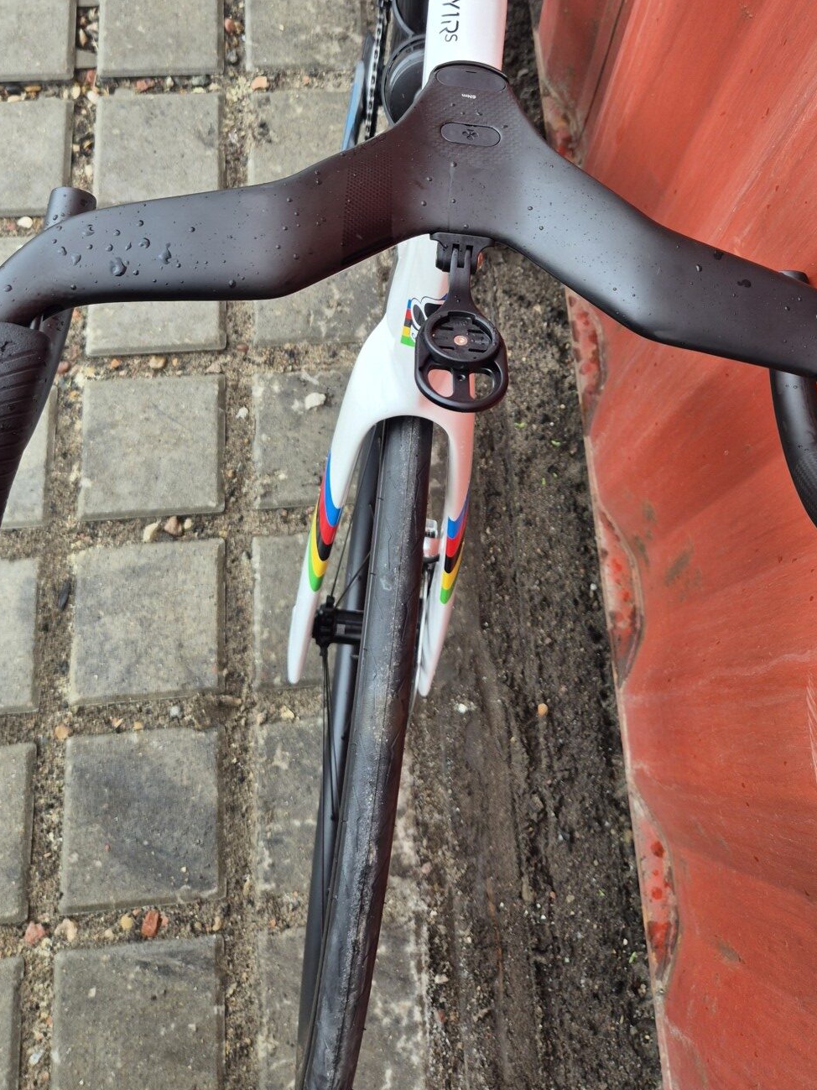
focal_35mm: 34
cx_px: 434
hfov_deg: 41.8
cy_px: 328
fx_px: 1070
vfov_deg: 52.5
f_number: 1.8
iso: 25
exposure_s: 1/214
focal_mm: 5.4
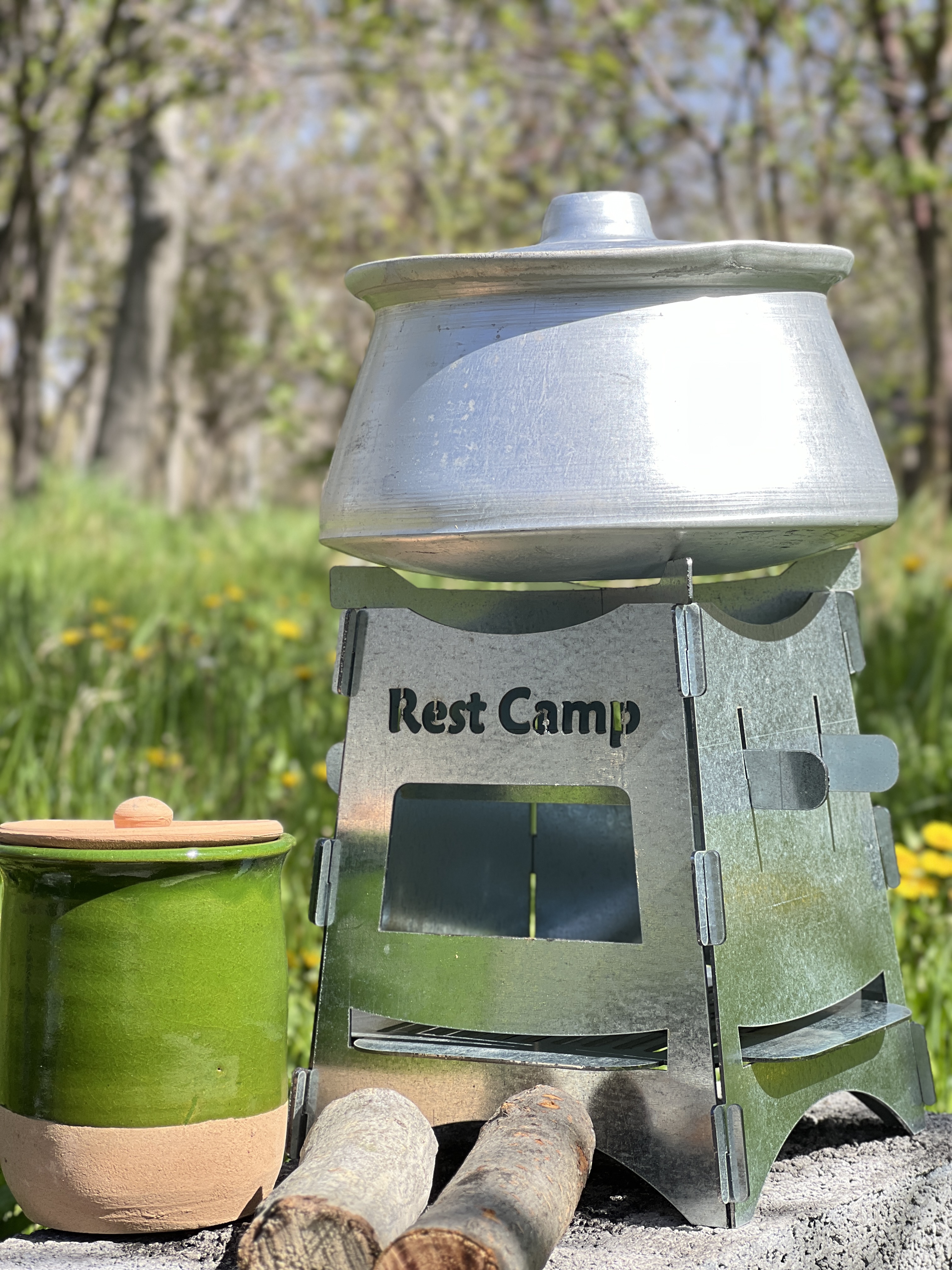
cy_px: 635
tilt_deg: -3.5
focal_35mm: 77
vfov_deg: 25.3
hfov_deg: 19.1
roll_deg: +0.8
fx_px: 2824
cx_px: 476
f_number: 2.8
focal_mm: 9
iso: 25
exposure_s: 1/226
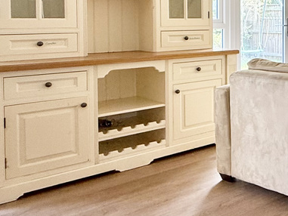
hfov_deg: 28.3
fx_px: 408
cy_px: 29
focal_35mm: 49
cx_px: 413
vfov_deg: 28.7
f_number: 2.2
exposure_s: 1/99
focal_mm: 2.22
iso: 64
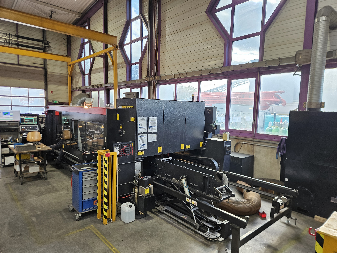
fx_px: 224
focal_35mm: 23
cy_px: 126
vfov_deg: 58.9
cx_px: 168
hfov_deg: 73.9
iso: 125
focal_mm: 5.4
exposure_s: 1/100
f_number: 1.8
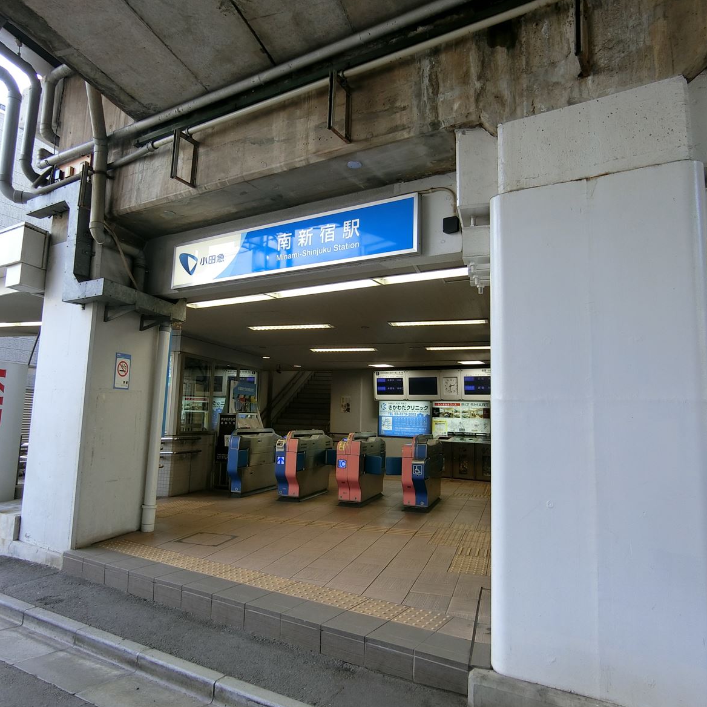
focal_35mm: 23
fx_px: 531
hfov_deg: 67.3
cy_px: 350
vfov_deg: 67.3
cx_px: 347
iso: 100
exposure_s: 1/125
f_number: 2.7
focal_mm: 4.06
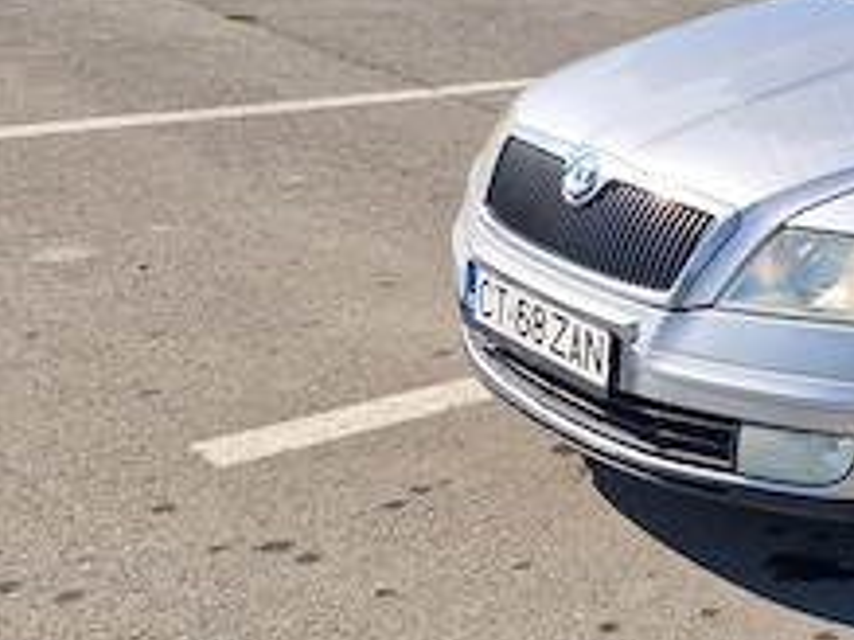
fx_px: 1553
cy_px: 144
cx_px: 1166
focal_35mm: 63
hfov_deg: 25.5
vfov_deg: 23.0
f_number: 1.8
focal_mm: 5.4
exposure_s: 1/1344
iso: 50
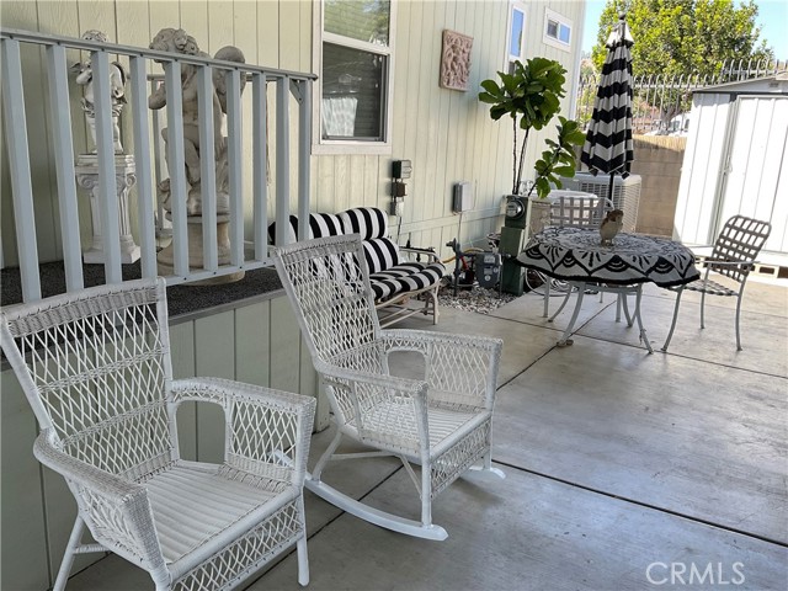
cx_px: 394
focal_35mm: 29
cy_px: 296
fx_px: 660
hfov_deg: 61.7
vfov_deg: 48.2
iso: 16
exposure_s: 1/145
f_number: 1.8
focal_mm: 3
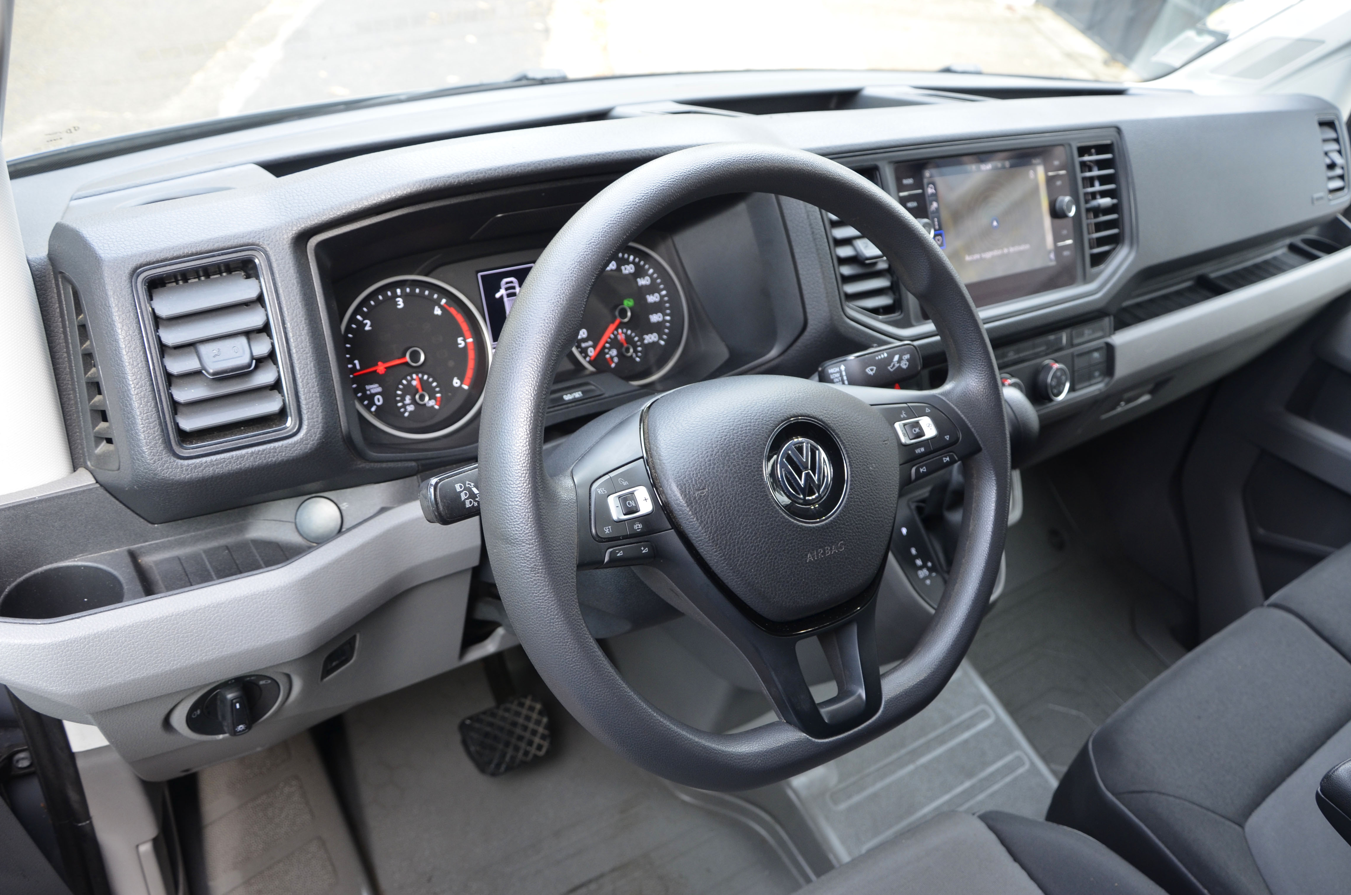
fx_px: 1086
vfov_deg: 44.8
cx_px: 696
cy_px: 464
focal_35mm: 29
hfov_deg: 63.7
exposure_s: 1/60
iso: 400
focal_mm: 18
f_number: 4
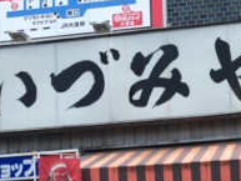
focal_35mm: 70
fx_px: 488
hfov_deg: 26.7
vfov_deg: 20.1
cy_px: 200
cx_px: 225
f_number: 2.2
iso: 32
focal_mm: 4.12
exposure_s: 1/684
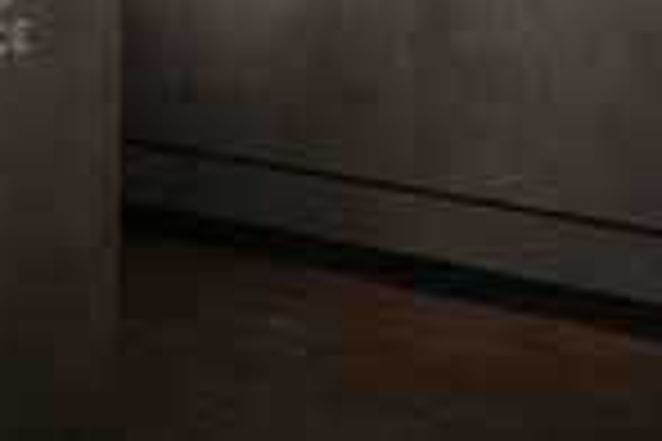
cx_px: 349
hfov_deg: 14.9
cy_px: -230
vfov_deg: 9.6
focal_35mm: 138
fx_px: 2537
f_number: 2.5
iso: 640
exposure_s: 1/30
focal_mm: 30
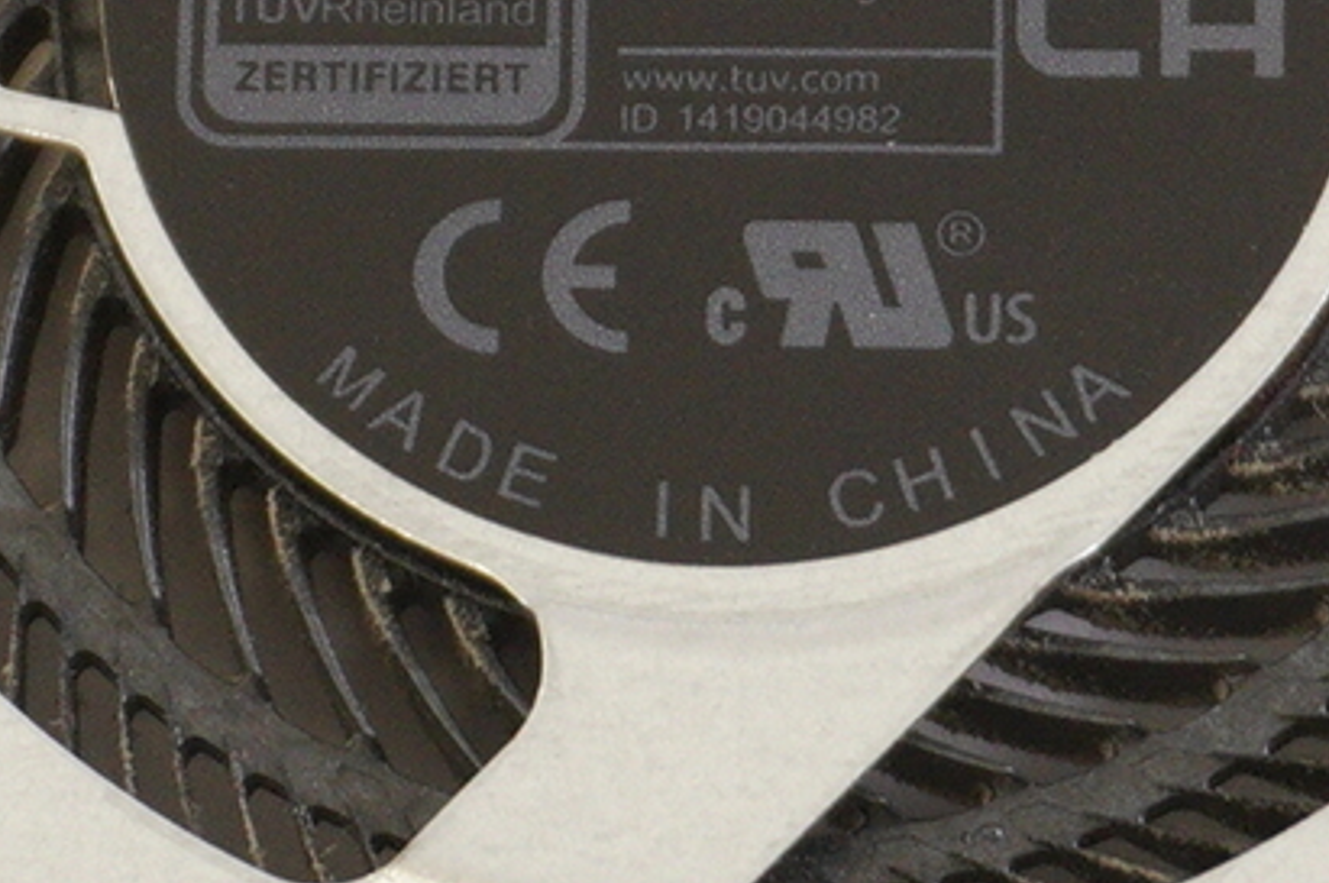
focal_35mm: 310
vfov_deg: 4.4
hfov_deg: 6.6
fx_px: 11430
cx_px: 986
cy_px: 23
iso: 800
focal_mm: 34
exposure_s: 1/30
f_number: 5.6
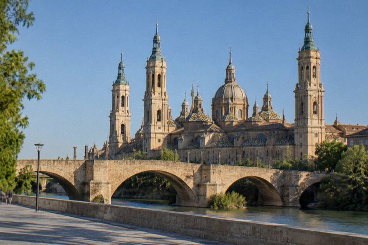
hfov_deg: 41.9
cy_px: 122
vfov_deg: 28.6
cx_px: 184
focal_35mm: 47
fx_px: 480
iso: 500
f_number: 7.1
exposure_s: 1/640
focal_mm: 47
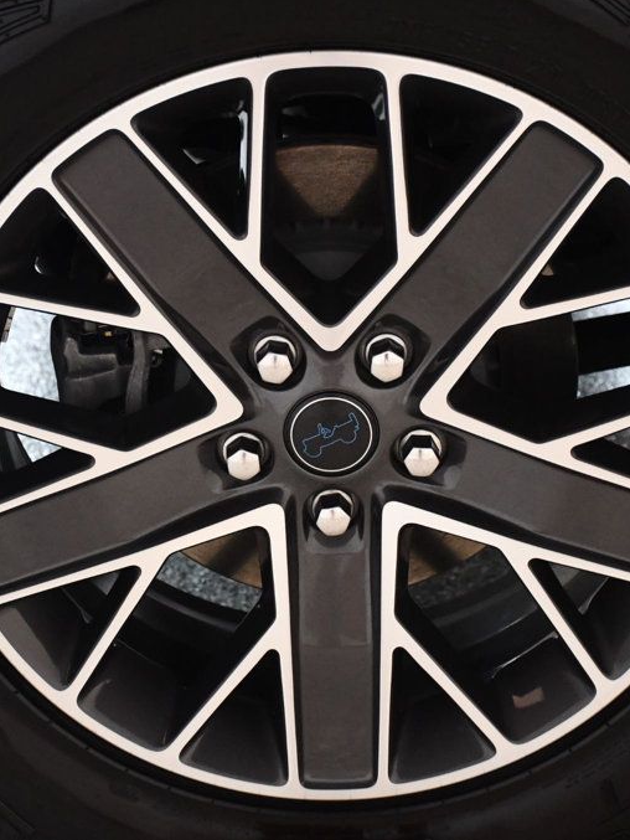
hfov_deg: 13.6
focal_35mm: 109
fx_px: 2644
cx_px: 315
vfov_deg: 18.0
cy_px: 418
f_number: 4.8
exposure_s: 1/60
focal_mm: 50
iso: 4000
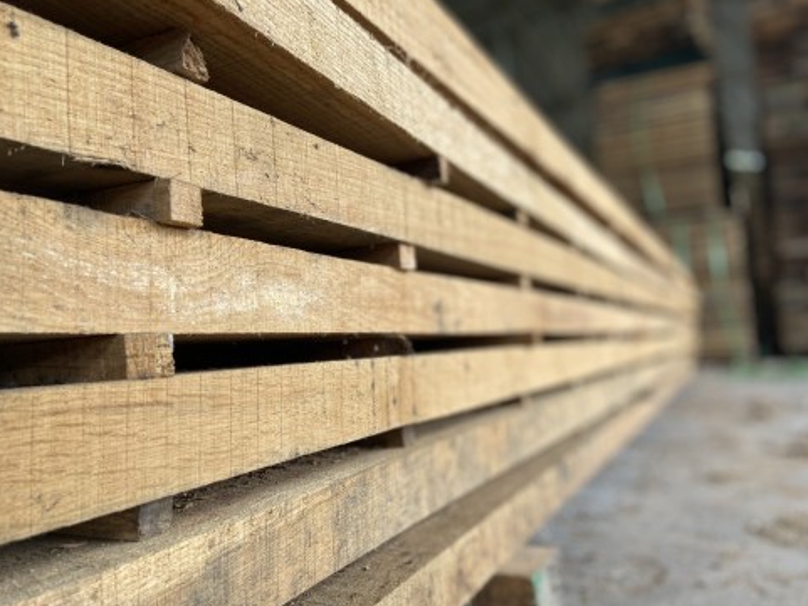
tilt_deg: +2.9
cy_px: 310
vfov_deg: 51.4
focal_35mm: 27
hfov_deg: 65.3
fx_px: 630
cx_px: 408
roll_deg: +3.5
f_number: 1.8
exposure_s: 1/121
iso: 32
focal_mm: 4.25
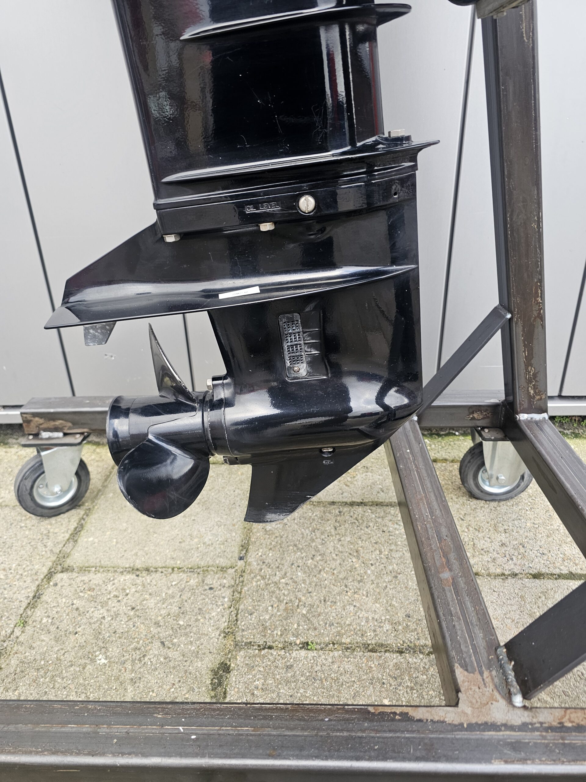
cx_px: 293
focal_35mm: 23
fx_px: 519
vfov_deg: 73.9
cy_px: 391
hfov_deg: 58.9
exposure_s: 1/100
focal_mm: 6.3
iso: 125
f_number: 1.7
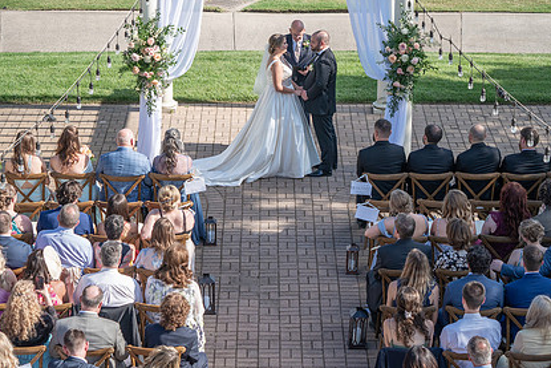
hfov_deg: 19.3
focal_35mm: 106
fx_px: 1623
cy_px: 151
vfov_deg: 12.9
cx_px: 276
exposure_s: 1/320
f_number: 5.6
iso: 100
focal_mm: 70
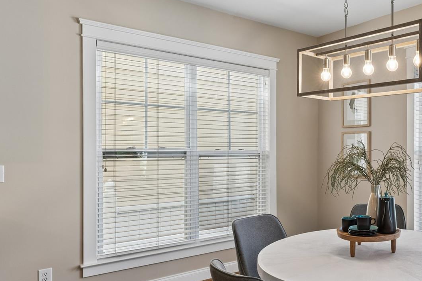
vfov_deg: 42.1
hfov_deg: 53.0
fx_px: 366
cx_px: 376
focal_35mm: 31
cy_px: 140
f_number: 13
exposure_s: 1/25
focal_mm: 16.1
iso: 400
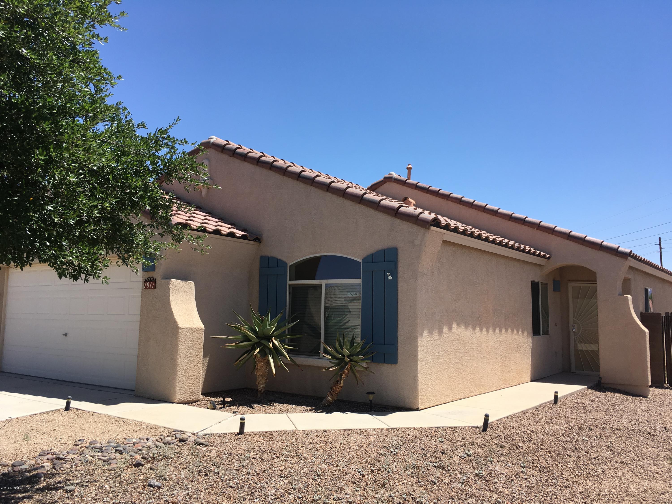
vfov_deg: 48.2
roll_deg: -0.2
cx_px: 336
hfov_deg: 61.7
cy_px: 252
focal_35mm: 29
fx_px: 563
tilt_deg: +5.0
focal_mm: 4.15
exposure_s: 1/1538
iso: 25
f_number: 2.2
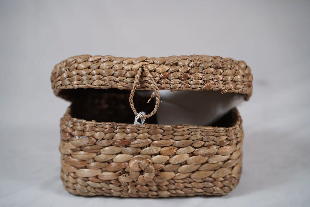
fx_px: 474
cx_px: 155
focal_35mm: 55
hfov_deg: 36.2
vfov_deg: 24.6
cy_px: 104
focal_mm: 55
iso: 200
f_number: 3.2
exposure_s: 1/125
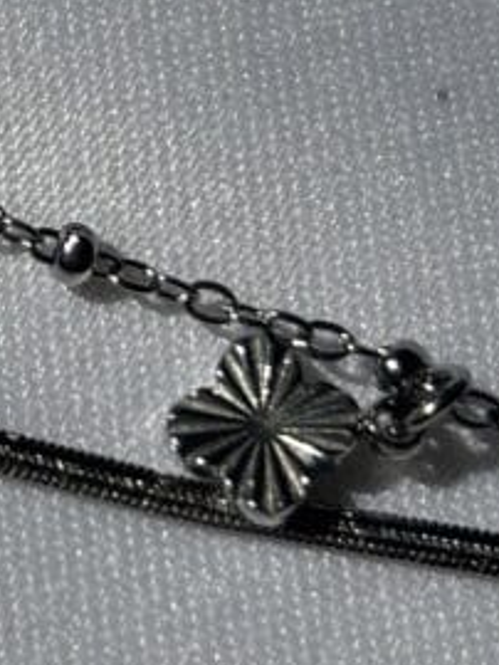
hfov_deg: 7.4
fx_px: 3803
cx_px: -254
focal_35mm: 198
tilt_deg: -66.1
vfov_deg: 9.9
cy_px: 10
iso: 32
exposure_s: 1/7692
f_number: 1.6
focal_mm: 5.96
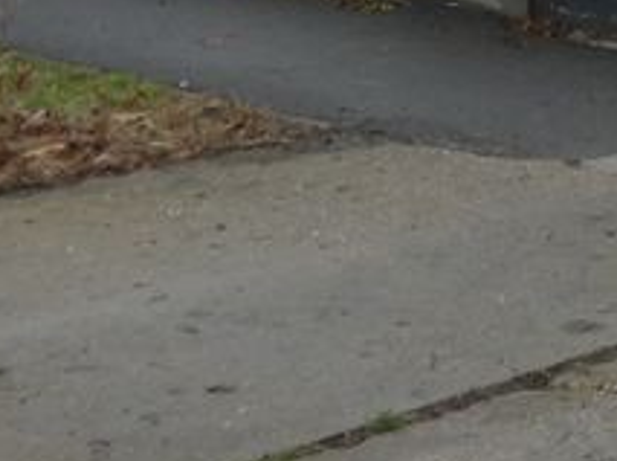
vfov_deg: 9.2
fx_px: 2705
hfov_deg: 12.3
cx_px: 972
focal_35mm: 152
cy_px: -406
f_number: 3.4
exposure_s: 1/80
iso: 125
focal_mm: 6
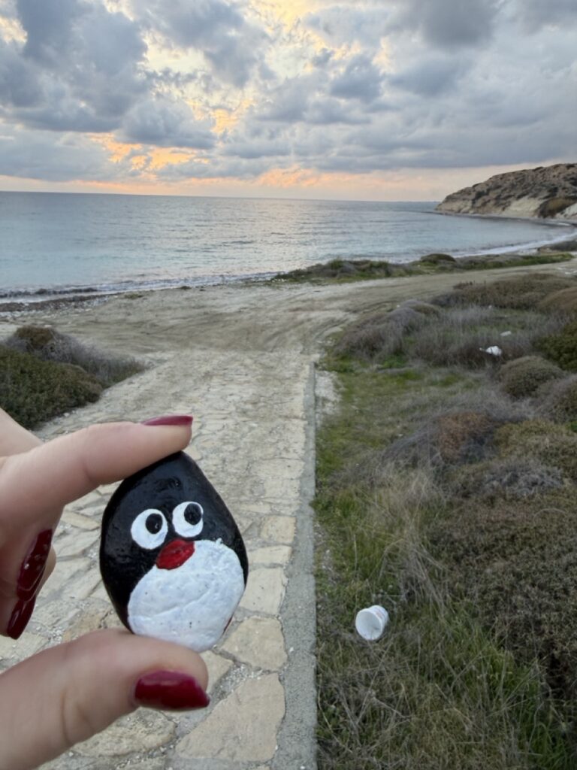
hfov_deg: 56.8
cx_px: 288
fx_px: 533
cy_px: 385
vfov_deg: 71.6
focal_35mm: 24
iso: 40
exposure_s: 1/139
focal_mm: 2.22
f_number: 2.2
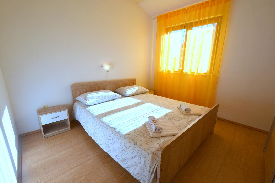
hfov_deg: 100.4
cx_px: 138
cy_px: 92
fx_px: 115
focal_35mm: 15
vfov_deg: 77.3
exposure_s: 1/250
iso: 280
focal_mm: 10
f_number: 8
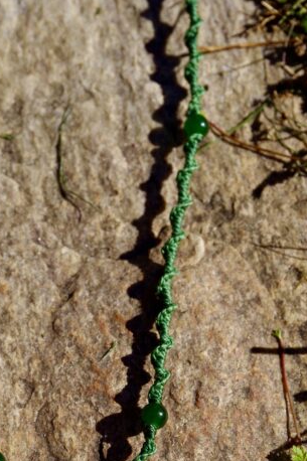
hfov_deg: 5.8
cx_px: 89
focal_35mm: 235
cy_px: 288
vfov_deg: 8.8
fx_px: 3008
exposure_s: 1/250
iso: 100
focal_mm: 105
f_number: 8
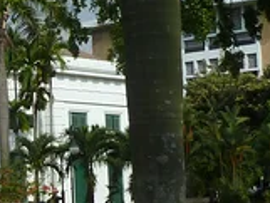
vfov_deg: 12.0
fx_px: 968
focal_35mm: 124
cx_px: -186
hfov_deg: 14.3
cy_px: 92
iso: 80
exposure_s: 1/500
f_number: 5.6
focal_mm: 4.1
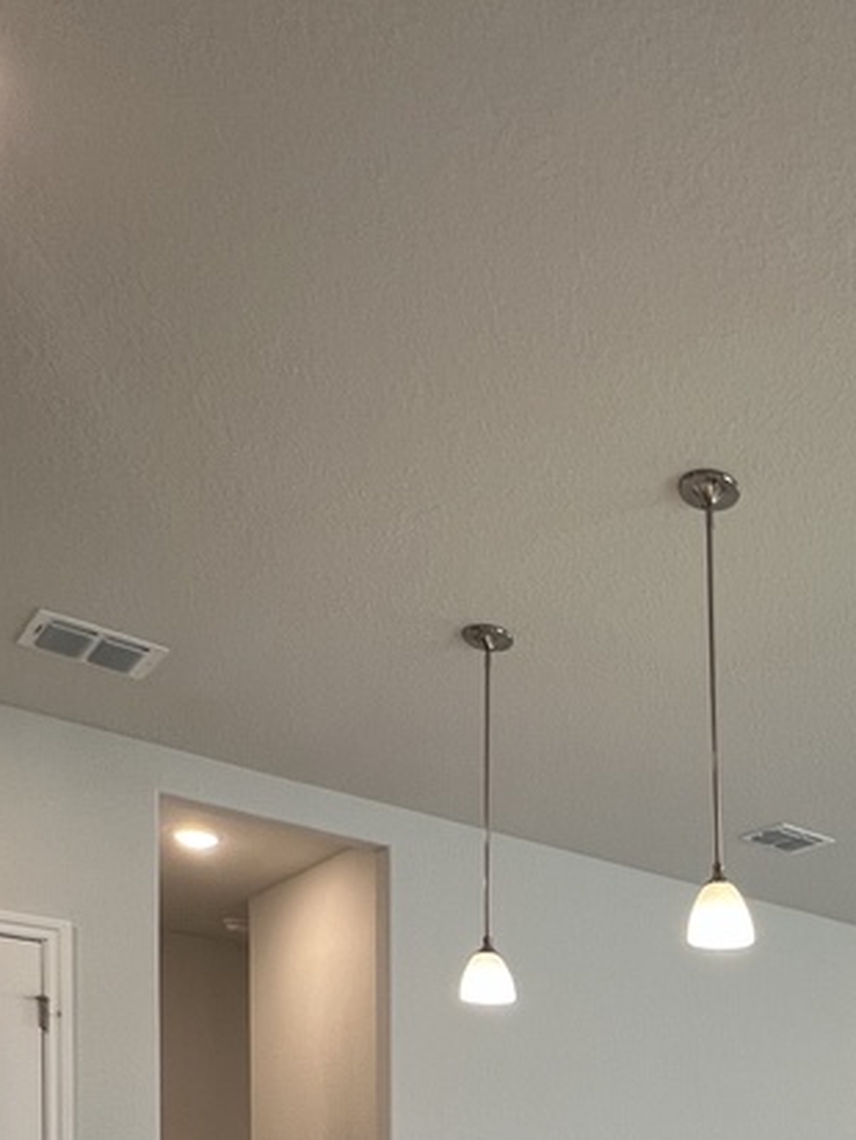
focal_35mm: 34
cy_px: 1270
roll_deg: -0.3
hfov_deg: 37.9
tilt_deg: -1.4
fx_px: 1120
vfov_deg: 42.0
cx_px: 826
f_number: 1.8
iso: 200
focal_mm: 1.57
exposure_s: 1/120
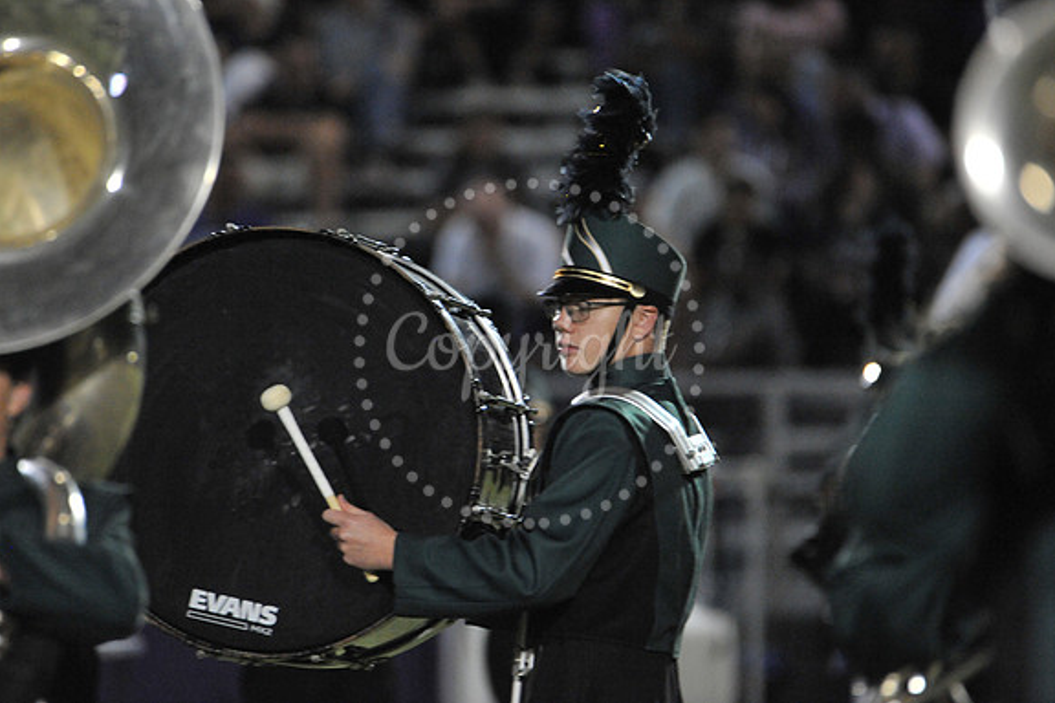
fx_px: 17699
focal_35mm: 604
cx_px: 529
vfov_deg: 2.3
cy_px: 352
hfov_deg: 3.4
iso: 6400
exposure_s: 1/160
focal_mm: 600
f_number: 6.3
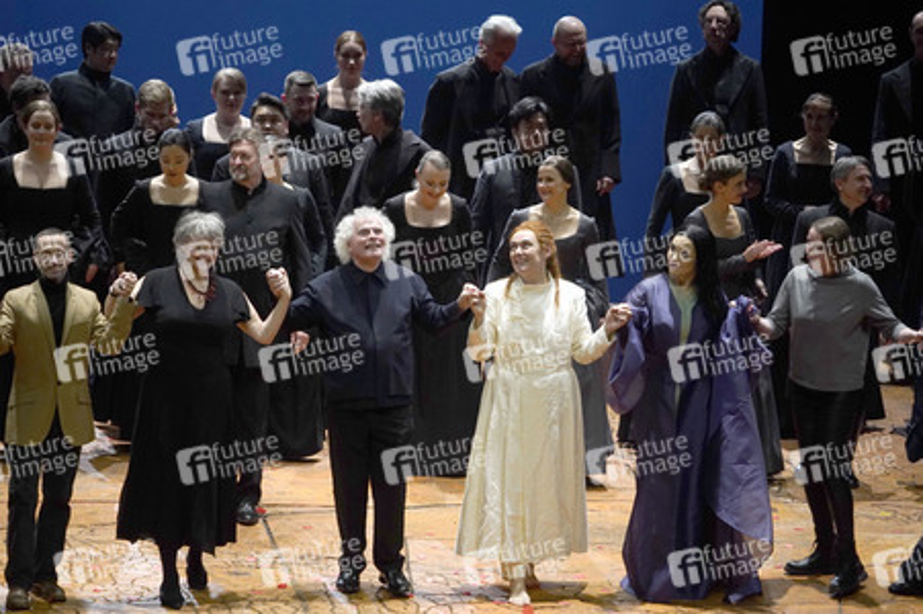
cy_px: 307
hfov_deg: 8.2
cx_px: 462
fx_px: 6405
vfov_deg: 5.5
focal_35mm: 250
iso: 3200
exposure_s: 1/320
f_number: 6.3
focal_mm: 250
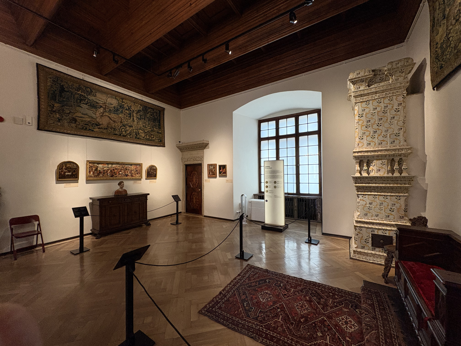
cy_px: 173
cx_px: 230
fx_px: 186
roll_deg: +0.9
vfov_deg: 85.7
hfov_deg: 102.1
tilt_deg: +1.3
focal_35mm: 14
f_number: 2.2
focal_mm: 2.22
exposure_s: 1/50
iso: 320
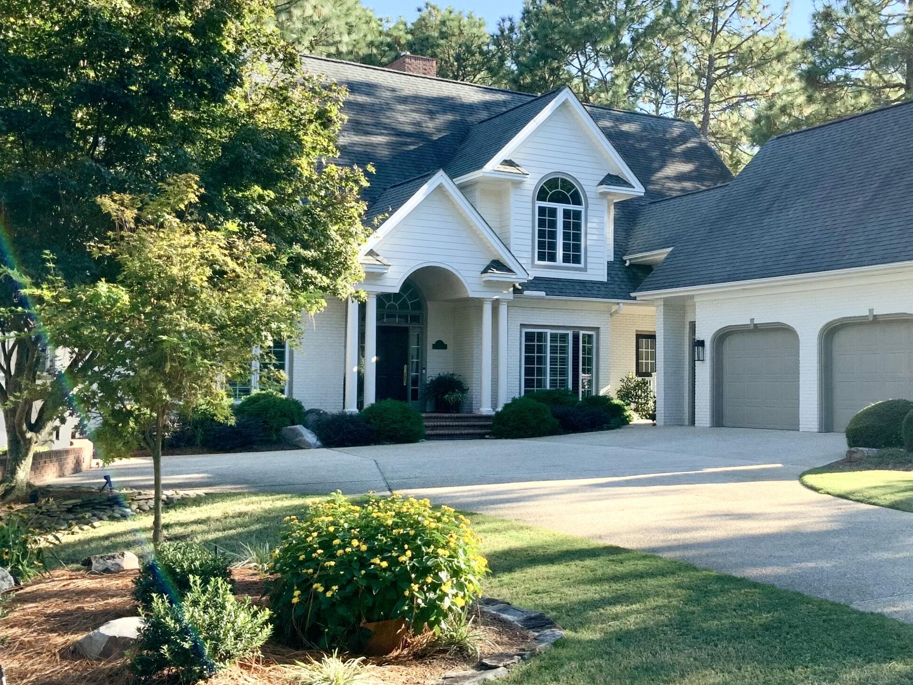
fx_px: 1187
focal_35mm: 45
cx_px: 624
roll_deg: -0.6
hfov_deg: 41.4
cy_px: 325
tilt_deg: +4.0
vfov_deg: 32.2
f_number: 1.8
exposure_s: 1/519
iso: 16
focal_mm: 3
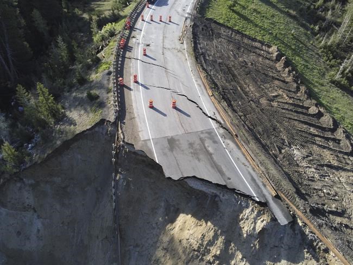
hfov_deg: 73.9
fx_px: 235
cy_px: 132
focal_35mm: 23
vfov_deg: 58.9
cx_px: 176
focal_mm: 4
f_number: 2.4
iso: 103
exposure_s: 1/480
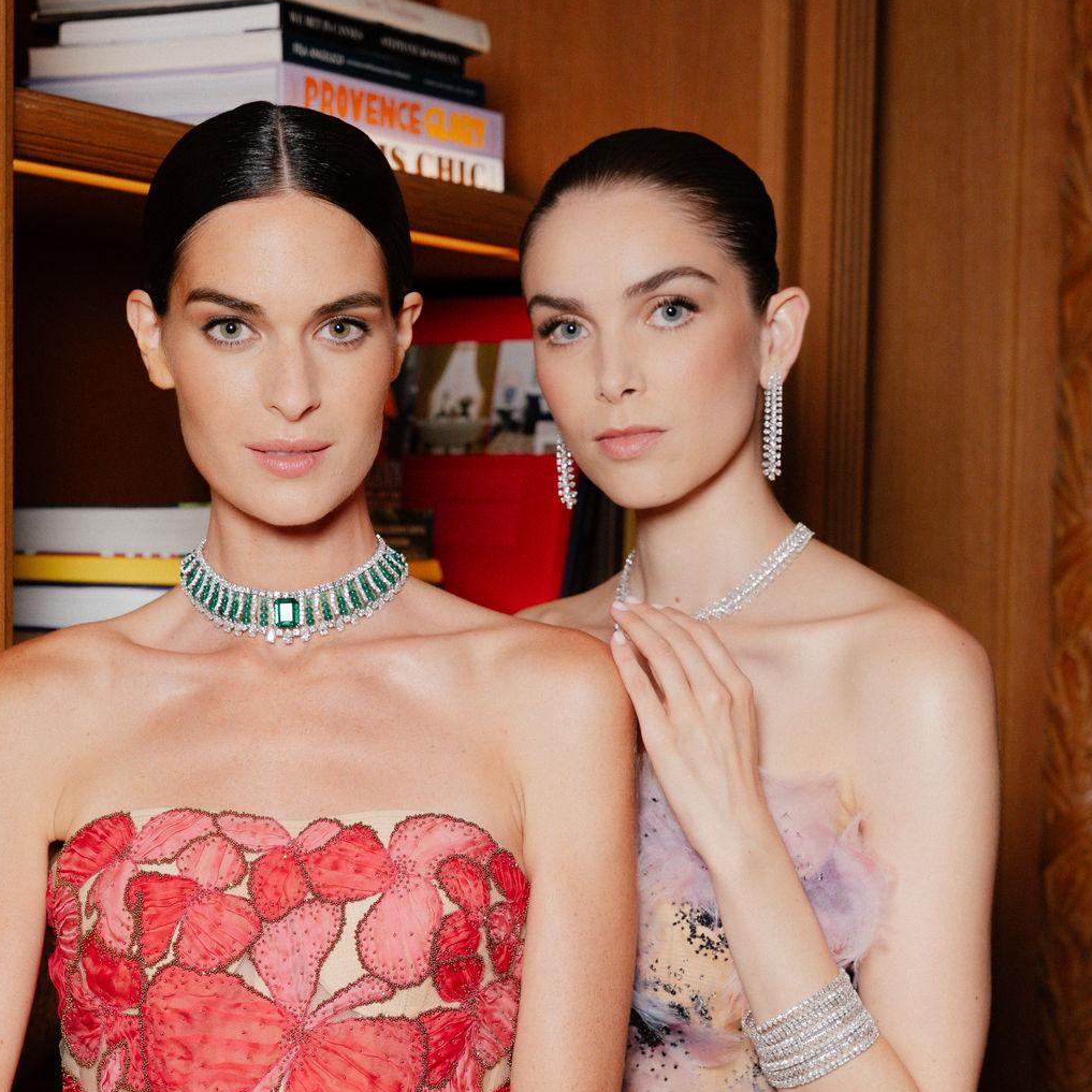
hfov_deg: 19.3
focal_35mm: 90
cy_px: 805
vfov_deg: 19.2
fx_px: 3212
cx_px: 544
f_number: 5.6
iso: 1600
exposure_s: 1/160
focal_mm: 70
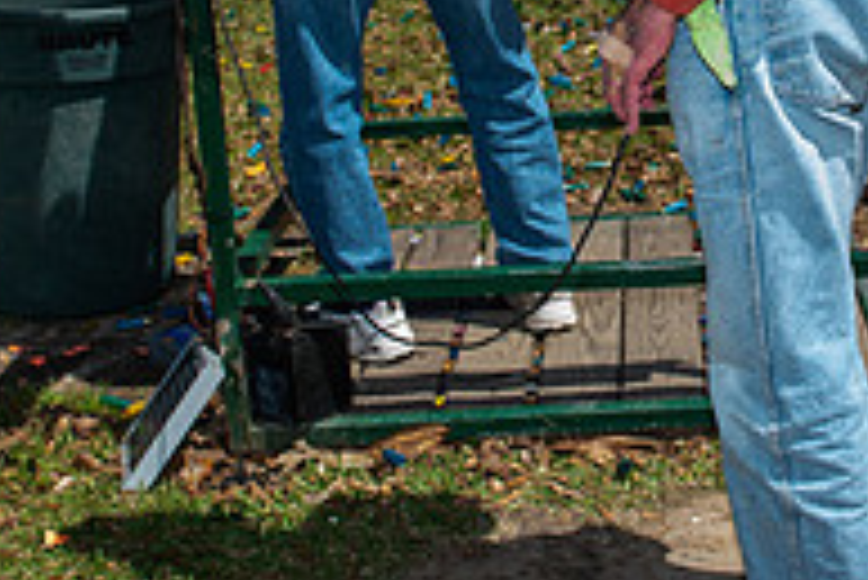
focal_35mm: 72
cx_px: 733
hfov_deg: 27.3
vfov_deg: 18.5
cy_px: 22
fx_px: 1737
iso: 50
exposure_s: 1/250
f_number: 5.6
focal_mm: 24
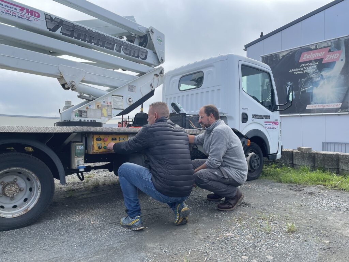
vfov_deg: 53.1
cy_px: 131
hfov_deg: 67.3
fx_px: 262
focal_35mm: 26
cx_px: 174
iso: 50
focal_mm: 4.2
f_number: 1.6
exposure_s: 1/1642
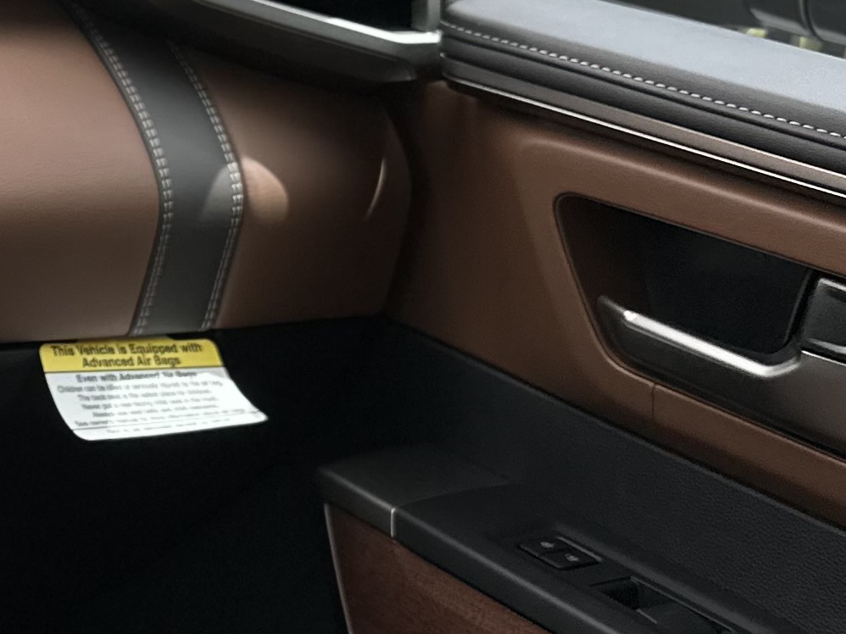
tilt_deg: -16.8
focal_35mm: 97
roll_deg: -8.0
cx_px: -604
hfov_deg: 17.2
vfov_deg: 15.2
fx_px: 2370
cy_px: 204
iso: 80
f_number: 1.78
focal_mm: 6.86
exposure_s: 1/952
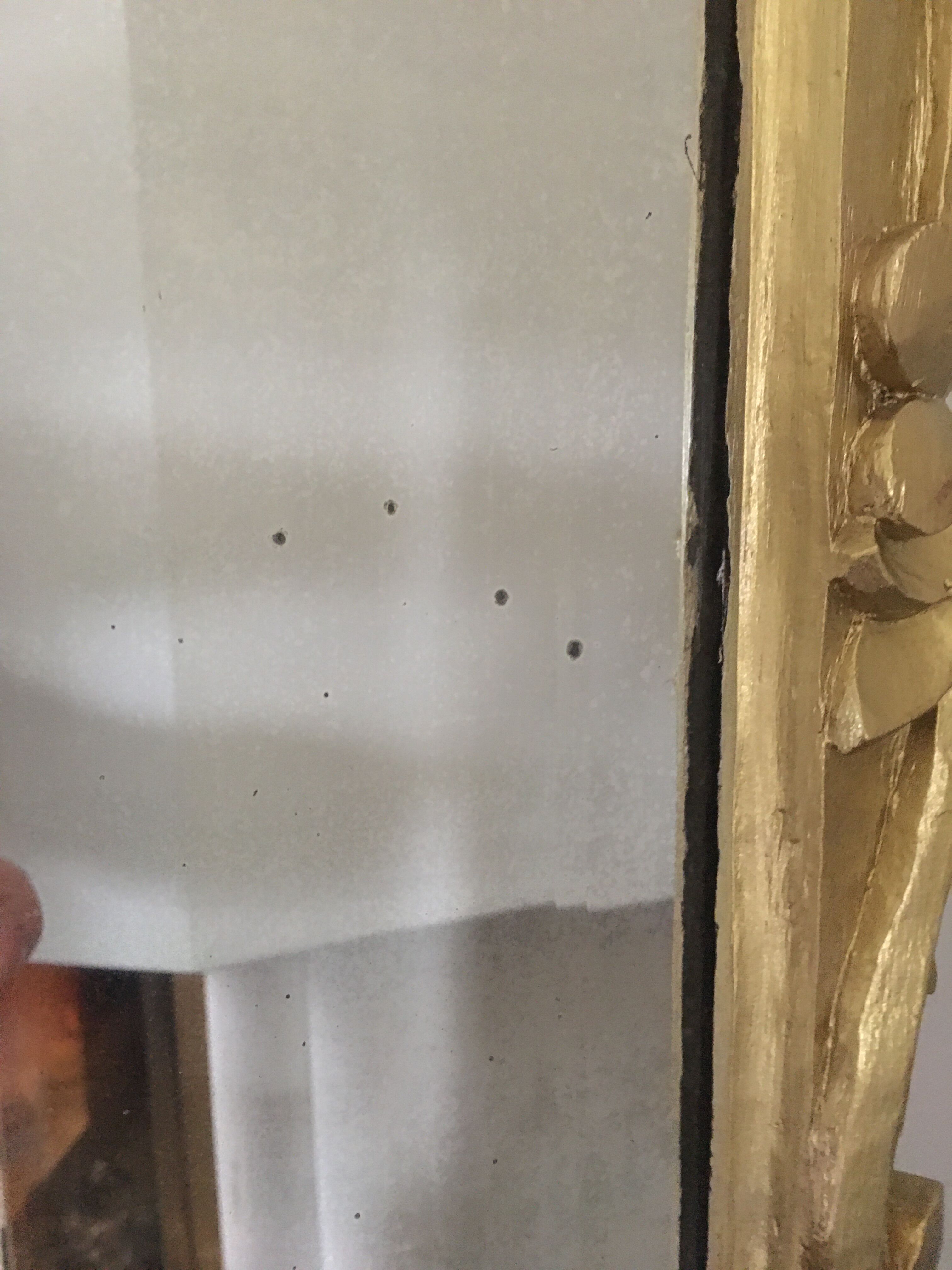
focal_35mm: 29
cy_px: 635
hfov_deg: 48.2
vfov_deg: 61.7
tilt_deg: -12.2
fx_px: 1063
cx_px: 476
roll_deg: -2.2
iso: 160
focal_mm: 4.15
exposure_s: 1/4
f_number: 2.2
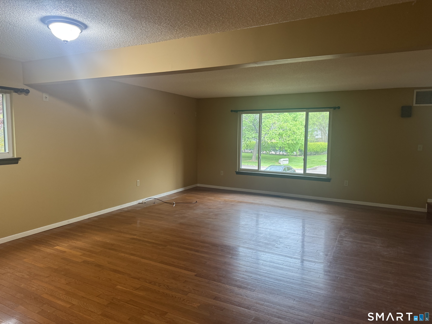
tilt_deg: -6.2
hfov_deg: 71.6
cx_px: 216
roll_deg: -0.8
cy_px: 162
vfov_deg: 56.8
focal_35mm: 24
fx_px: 300
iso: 200
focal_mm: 6.76
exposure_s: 1/60
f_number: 1.78
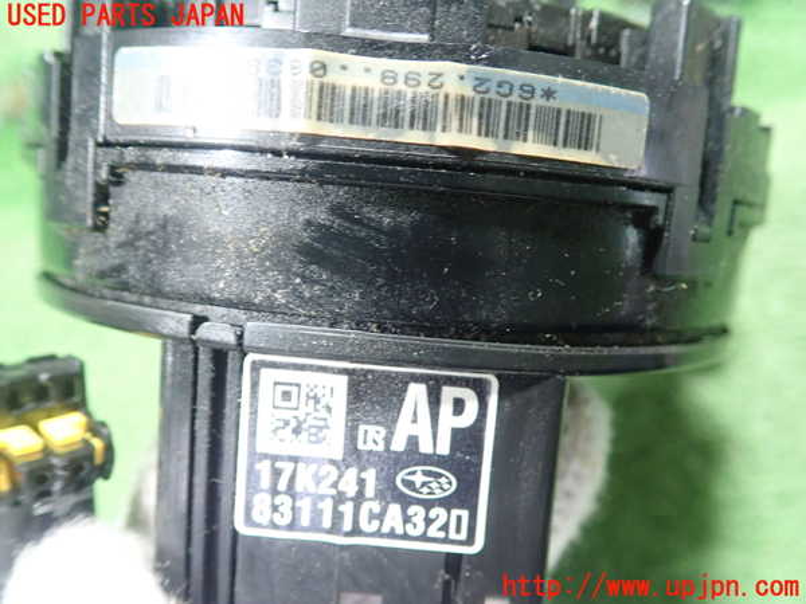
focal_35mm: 30
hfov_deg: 60.0
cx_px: 403
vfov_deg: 46.8
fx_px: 699
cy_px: 302
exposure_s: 1/50
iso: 800
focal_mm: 5.5
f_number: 2.3
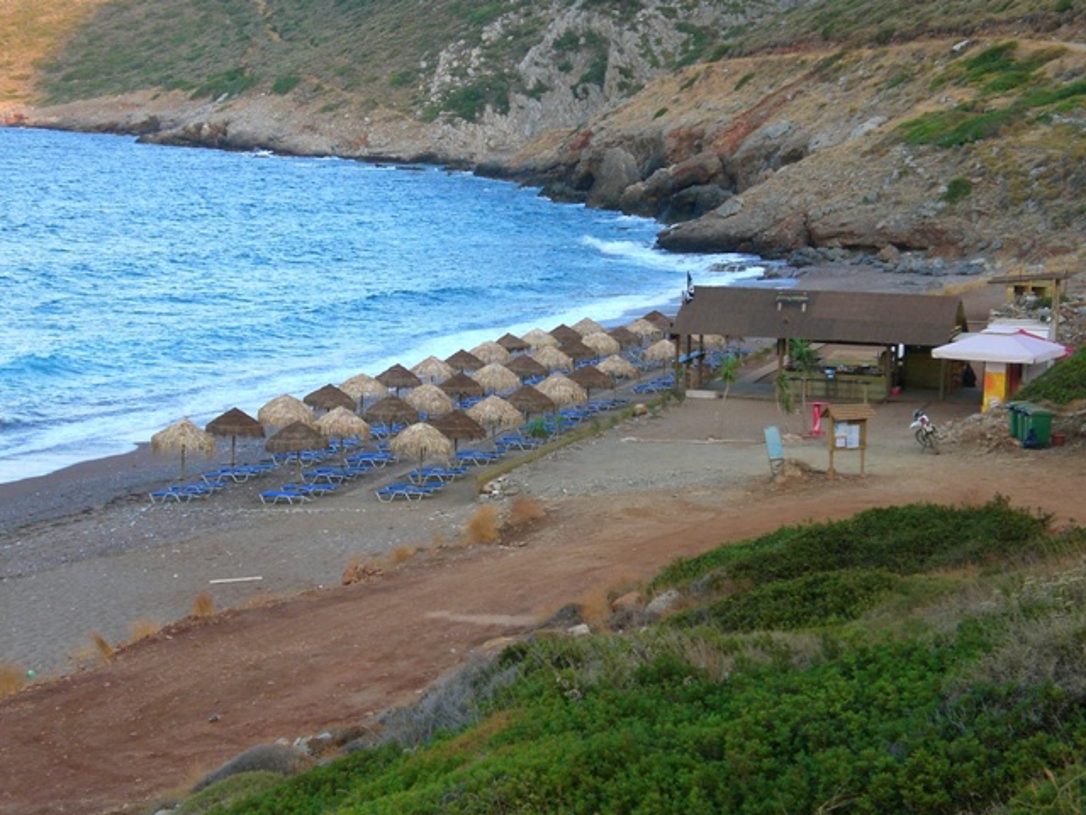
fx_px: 2353
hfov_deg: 26.0
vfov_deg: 19.6
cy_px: 408
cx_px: 543
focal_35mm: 75
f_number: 4.5
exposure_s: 1/80
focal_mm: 12.47
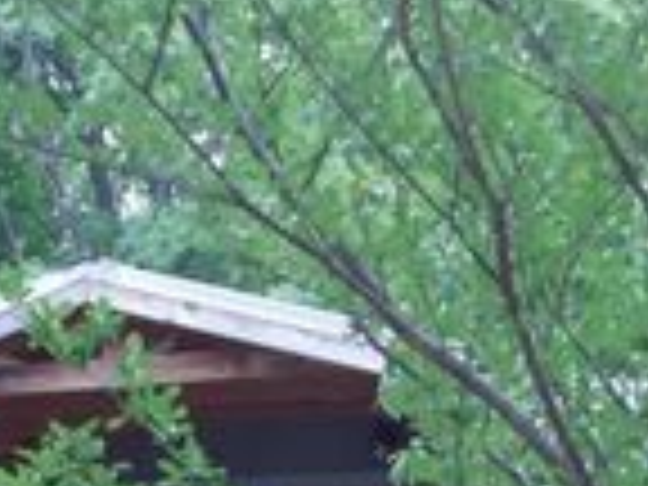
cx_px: -90
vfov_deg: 11.5
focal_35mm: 125
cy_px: 664
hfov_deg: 15.3
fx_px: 2340
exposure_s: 1/60
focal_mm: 6.3
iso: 125
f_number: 3.5
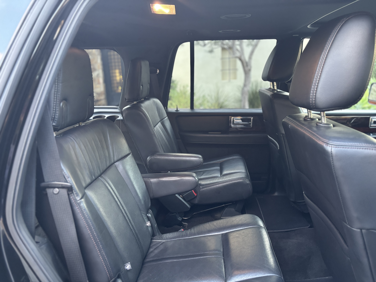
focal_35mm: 26
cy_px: 141
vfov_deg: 53.1
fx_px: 282
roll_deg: +3.0
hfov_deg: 67.3
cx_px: 188
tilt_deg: -14.4
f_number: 1.6
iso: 500
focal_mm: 5.96
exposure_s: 1/60
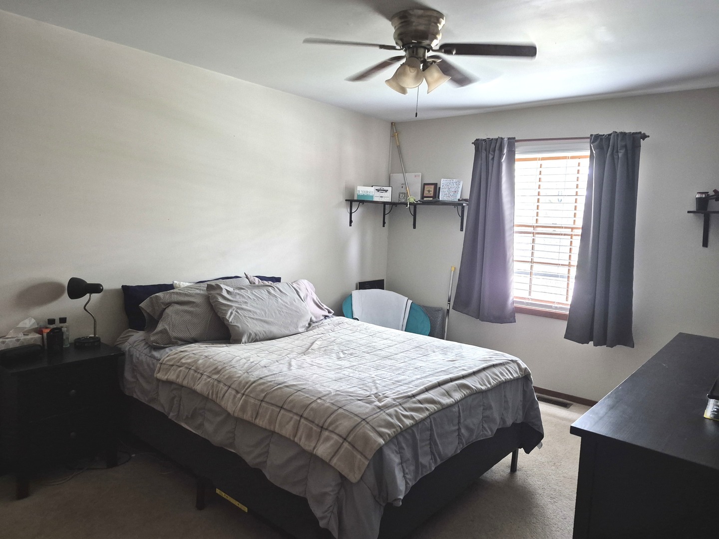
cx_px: 360
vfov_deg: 58.9
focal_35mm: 23
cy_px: 270
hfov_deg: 73.9
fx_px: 478
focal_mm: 5.4
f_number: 1.8
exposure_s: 1/60
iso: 640
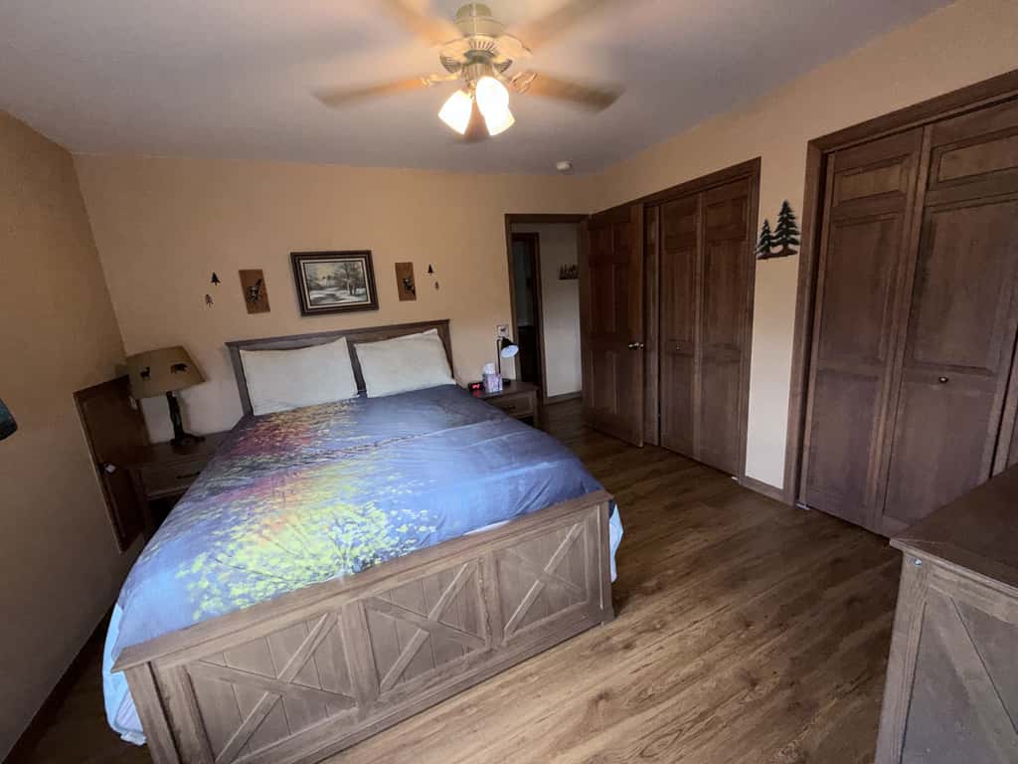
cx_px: 509
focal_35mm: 14
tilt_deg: -11.9
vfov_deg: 85.7
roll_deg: +4.9
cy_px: 382
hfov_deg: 102.1
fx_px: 412
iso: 100
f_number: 2.2
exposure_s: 1/60
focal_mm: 2.22
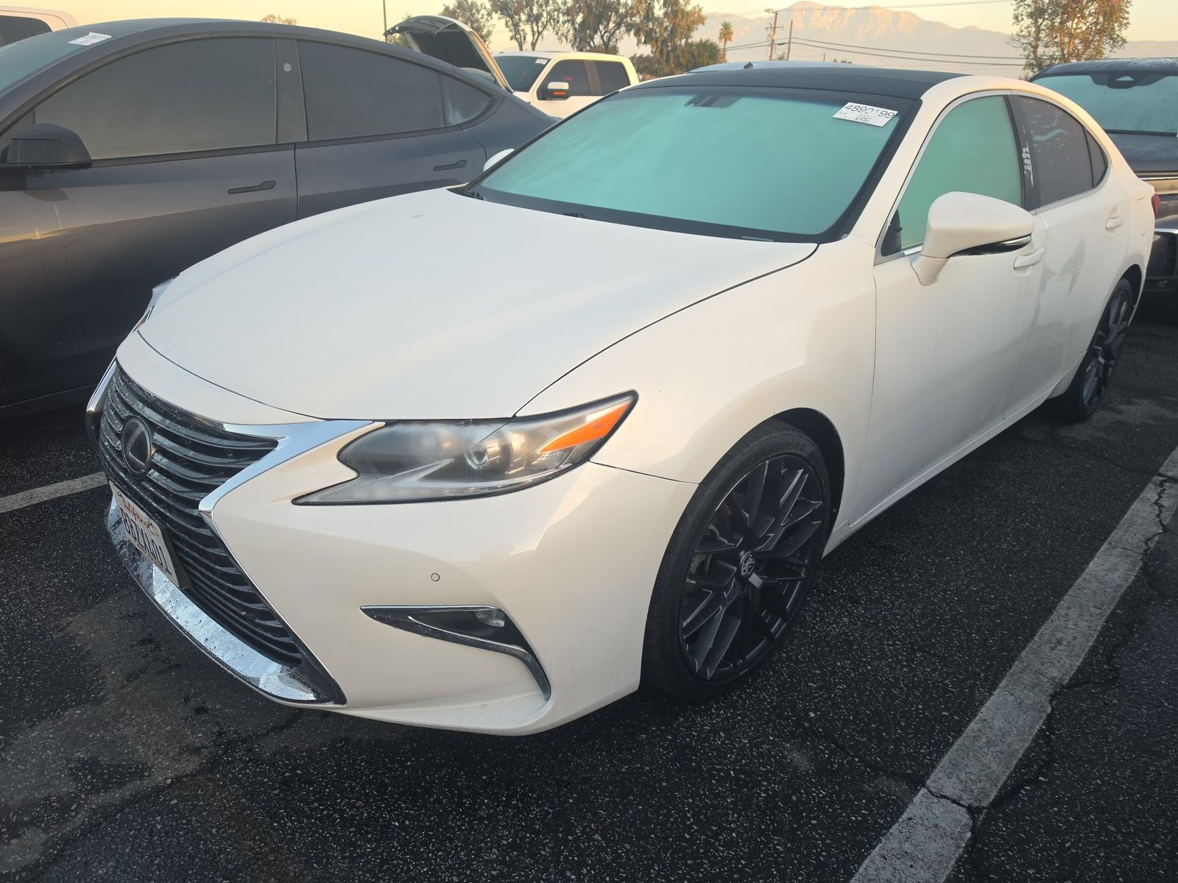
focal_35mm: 23
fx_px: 783
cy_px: 442
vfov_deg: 58.9
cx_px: 589
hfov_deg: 73.9
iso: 21
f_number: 1.4
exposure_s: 1/119
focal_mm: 6.5
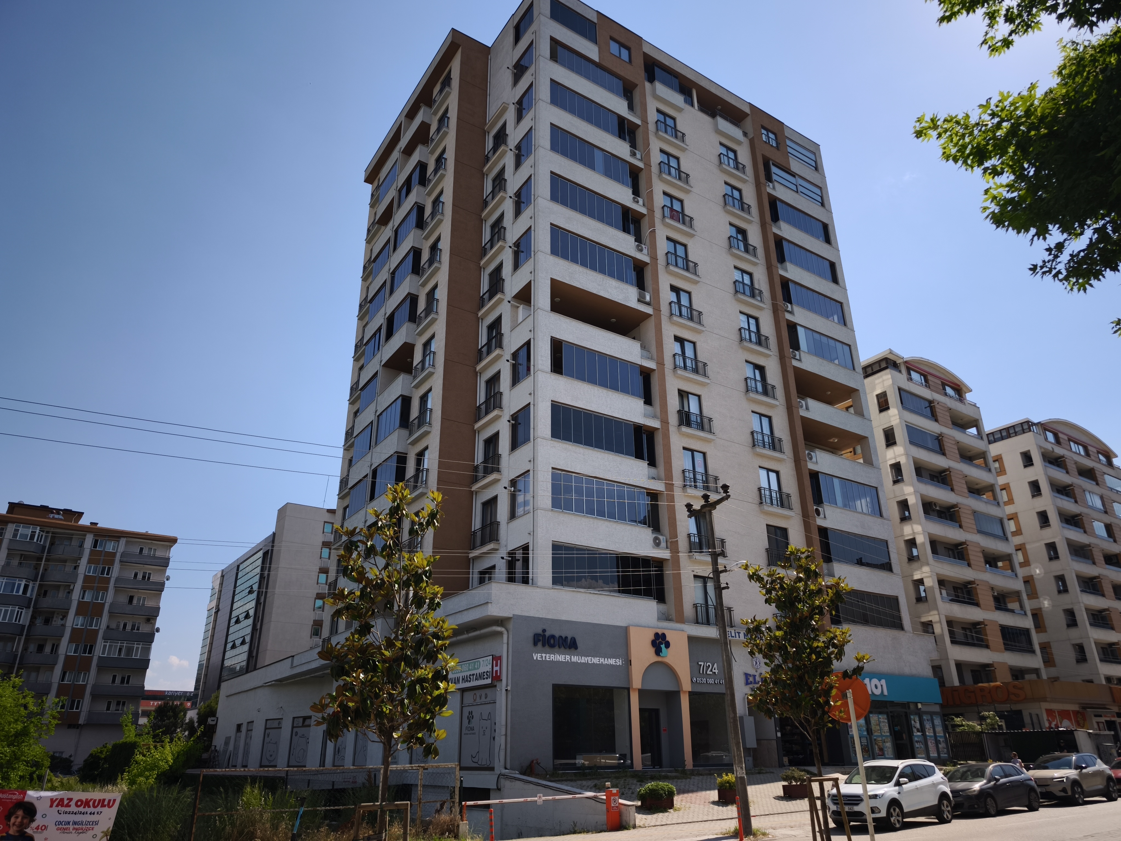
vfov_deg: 58.9
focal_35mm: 23
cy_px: 420
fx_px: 745
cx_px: 560
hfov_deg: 73.9
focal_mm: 6.57
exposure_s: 1/1902
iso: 50
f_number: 1.6
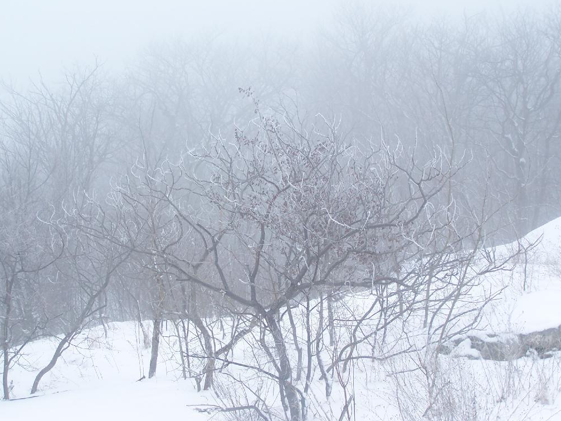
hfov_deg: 32.2
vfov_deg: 24.4
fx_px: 972
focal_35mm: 60
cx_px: 282
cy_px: 211
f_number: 3.1
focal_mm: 9.8
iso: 80
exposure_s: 1/200
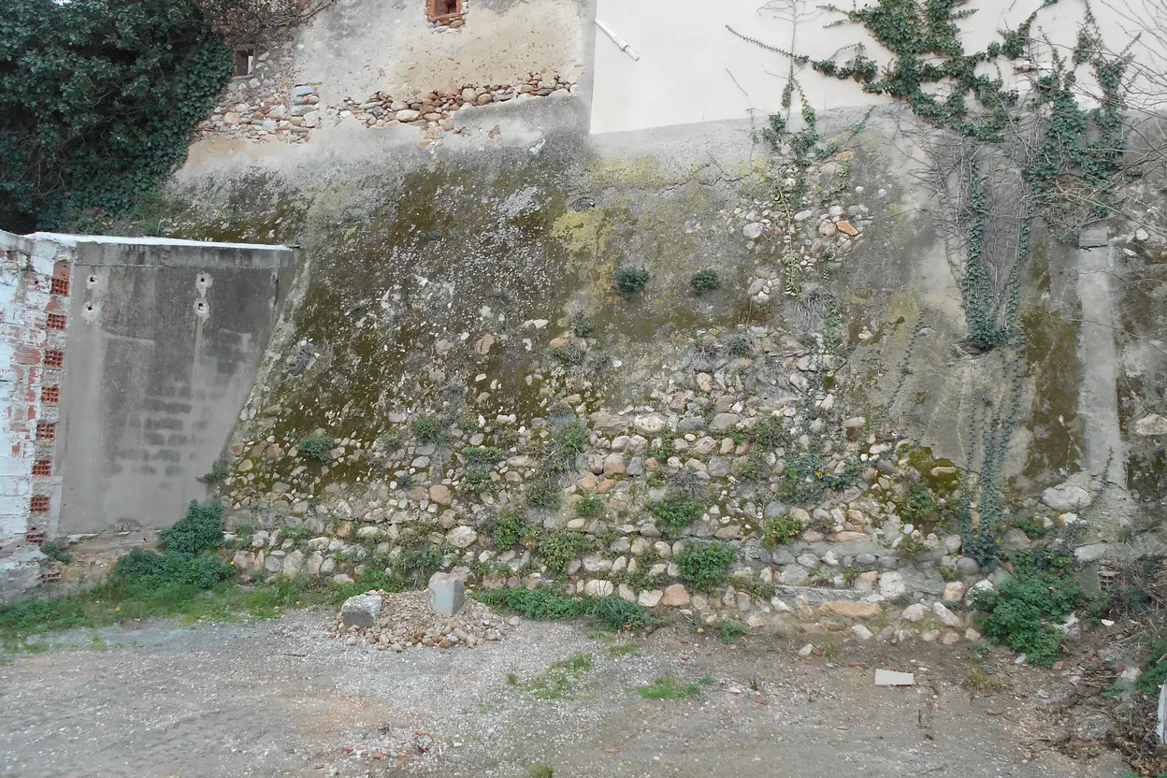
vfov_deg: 41.1
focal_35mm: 32
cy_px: 351
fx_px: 1037
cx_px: 572
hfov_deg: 58.7
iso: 80
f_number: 3.4
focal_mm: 5.1
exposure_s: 1/100
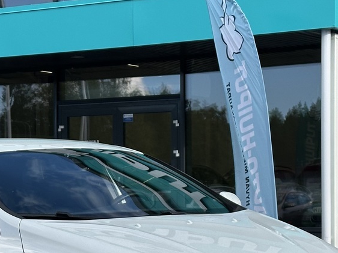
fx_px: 1200
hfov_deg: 16.0
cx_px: 91
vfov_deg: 12.0
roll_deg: +0.7
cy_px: 215
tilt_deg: -0.7
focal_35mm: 123
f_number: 1.78
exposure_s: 1/3058
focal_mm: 6.86
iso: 64
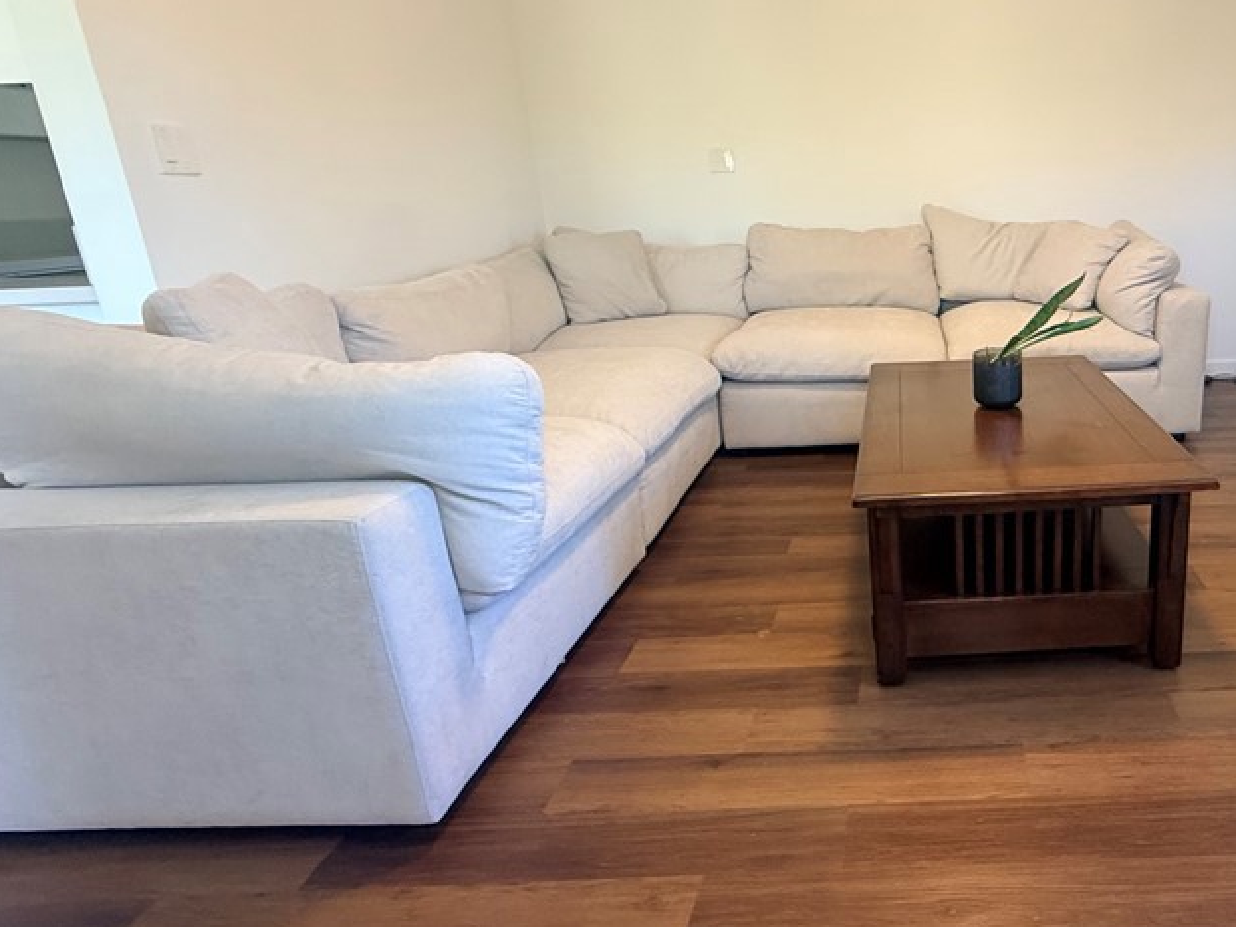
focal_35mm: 23
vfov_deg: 58.7
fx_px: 821
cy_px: 413
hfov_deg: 68.7
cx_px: 940
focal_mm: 2.22
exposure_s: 1/66
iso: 320
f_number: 2.2
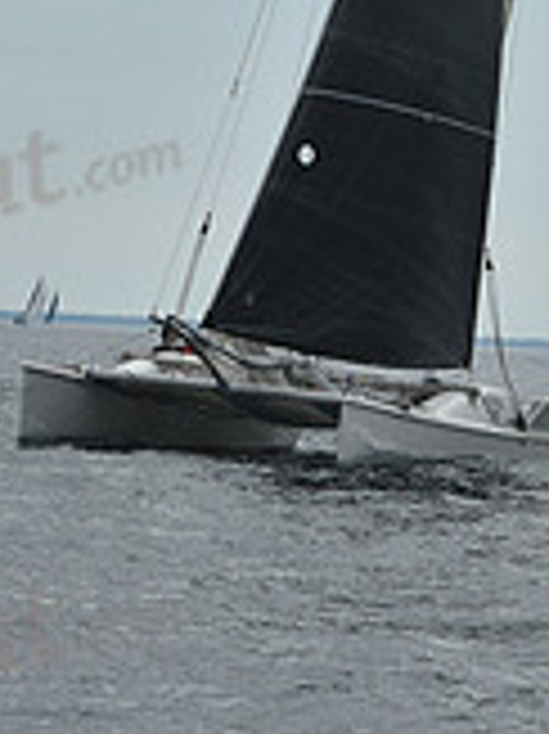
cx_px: 416
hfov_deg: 3.1
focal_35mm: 480
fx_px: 10164
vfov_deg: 4.1
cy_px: -77
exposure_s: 1/800
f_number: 13
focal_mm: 140
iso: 250
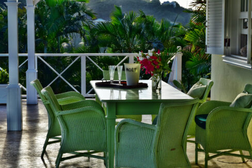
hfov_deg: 22.6
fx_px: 630
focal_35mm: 90
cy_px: 84
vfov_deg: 15.2
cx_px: 126
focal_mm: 60
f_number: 13
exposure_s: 1/500
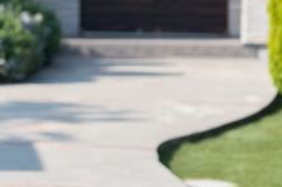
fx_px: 2012
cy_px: -1
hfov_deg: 8.0
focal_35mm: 257
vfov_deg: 5.3
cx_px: -45
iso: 800
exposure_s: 1/3200
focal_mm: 70
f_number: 4
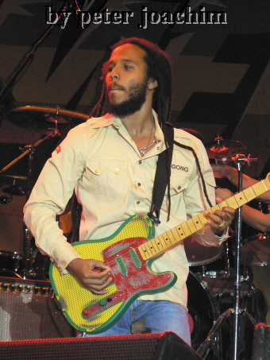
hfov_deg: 7.2
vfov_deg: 9.6
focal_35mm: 206
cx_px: 135
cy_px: 180
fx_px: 2141
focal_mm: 35.4
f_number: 3.3
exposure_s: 1/60
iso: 400
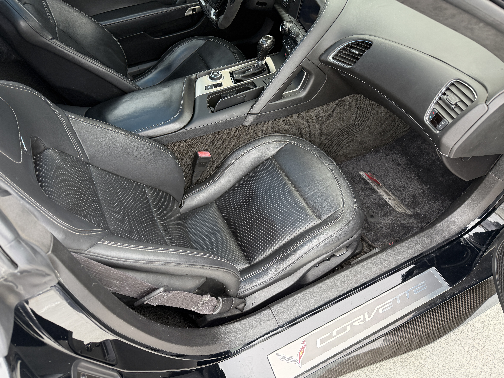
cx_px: 252
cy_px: 189
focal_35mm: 24
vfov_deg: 56.8
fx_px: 349
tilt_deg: -51.0
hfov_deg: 71.6
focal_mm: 6.76
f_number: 1.78
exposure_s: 1/236
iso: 200
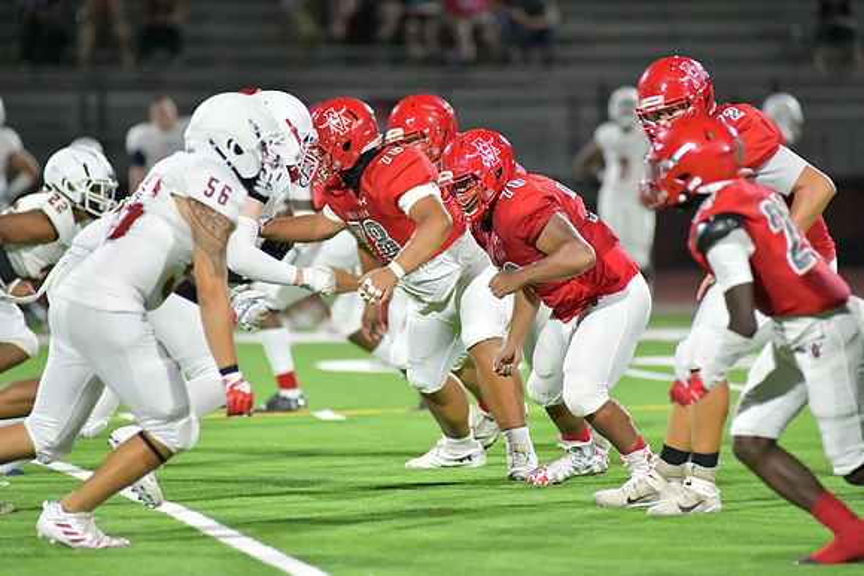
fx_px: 7201
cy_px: 288
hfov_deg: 6.9
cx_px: 432
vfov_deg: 4.6
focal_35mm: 300
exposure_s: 1/1250
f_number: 4
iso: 12800
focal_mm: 300
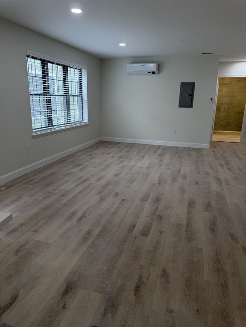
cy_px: 164
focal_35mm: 24
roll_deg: -0.5
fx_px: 227
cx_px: 123
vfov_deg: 71.6
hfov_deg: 56.8
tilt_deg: -13.7
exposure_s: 1/121
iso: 100
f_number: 1.78
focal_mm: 6.76
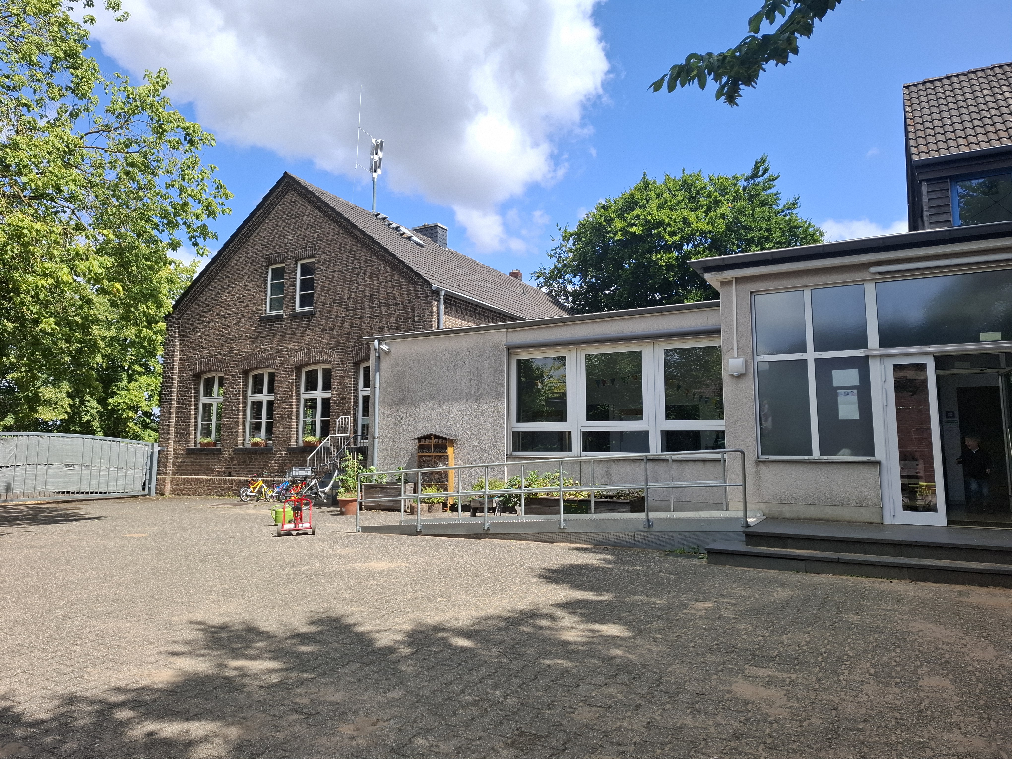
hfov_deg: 73.9
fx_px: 672
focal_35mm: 23
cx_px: 506
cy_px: 380
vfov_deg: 58.9
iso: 50
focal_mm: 5.54
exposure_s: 1/1597
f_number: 1.8
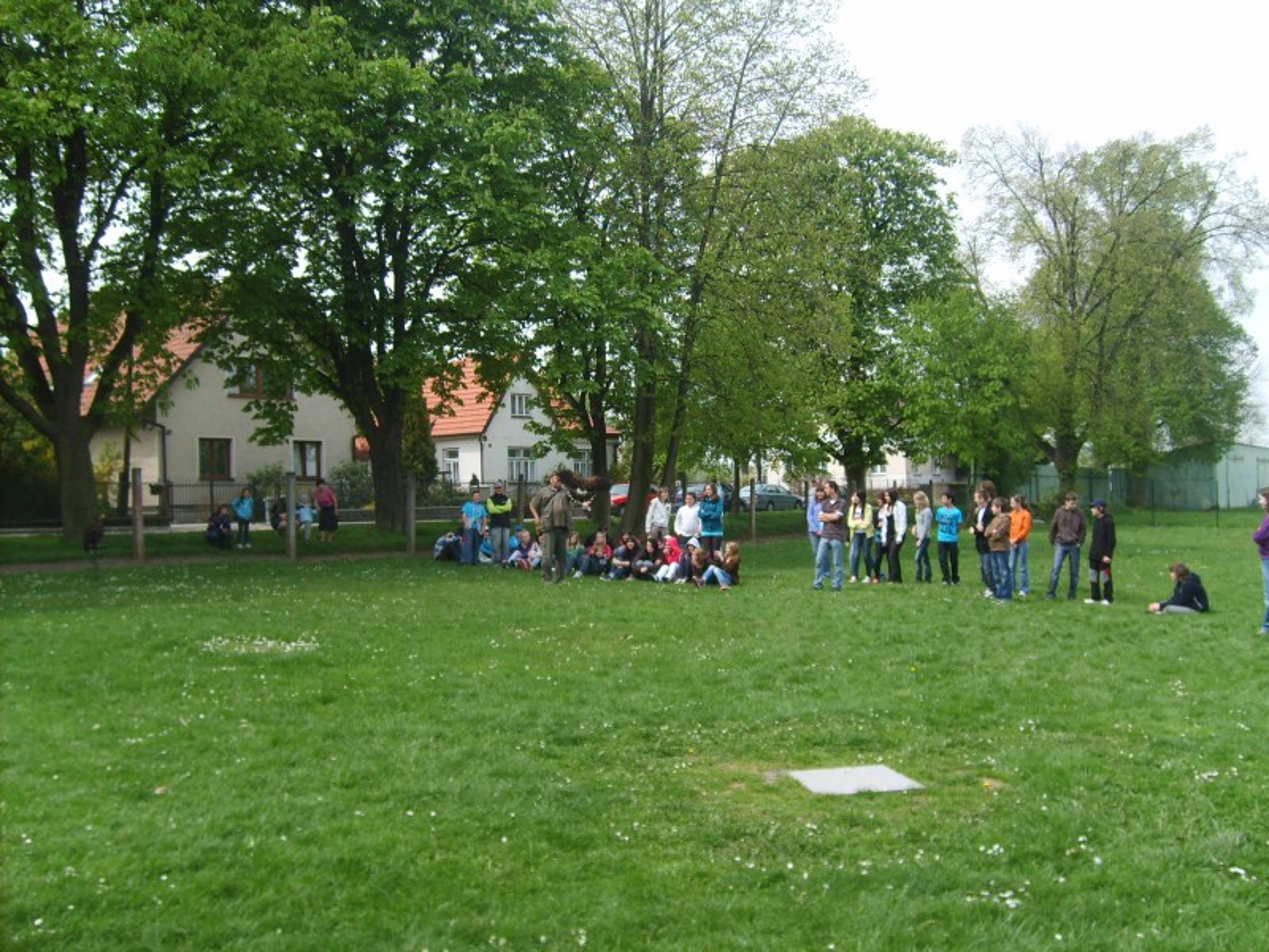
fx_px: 1283
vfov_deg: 40.7
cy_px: 476
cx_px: 634
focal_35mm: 35
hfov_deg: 52.6
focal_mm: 5.8
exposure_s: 1/750
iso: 50
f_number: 2.8
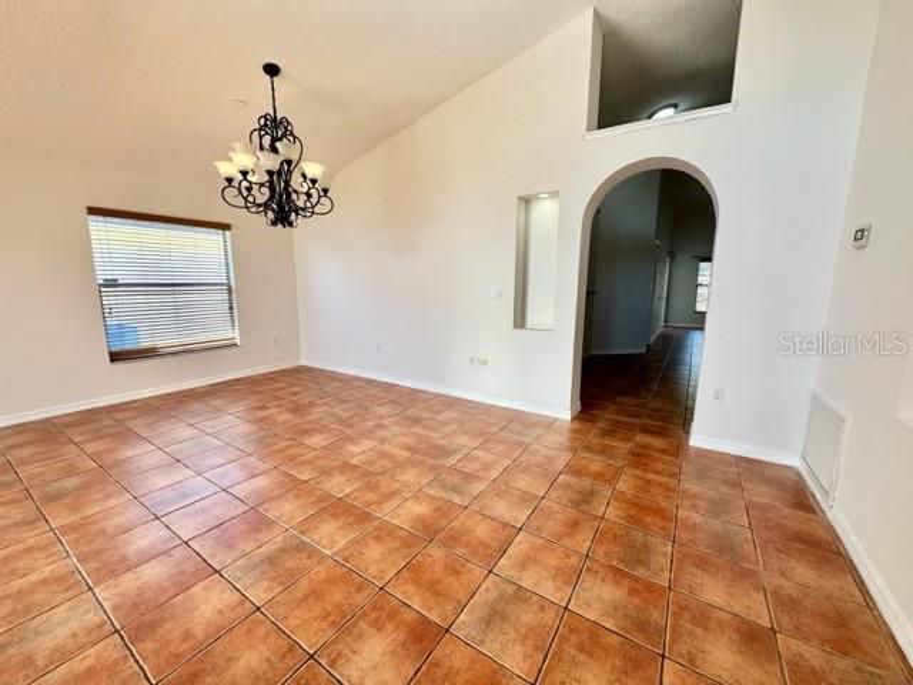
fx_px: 369
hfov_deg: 102.1
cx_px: 456
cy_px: 342
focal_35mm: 14
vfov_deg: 85.7
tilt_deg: -7.8
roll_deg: -1.5
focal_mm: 2.22
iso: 64
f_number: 2.2
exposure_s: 1/120
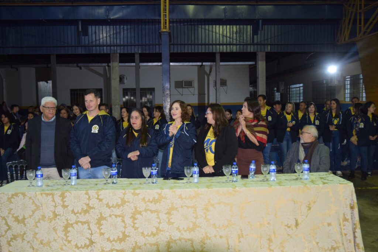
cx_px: 189
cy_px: 126
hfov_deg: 53.1
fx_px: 378
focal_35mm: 36
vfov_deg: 36.9
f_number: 3.8
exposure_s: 1/60
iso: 1000
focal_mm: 24
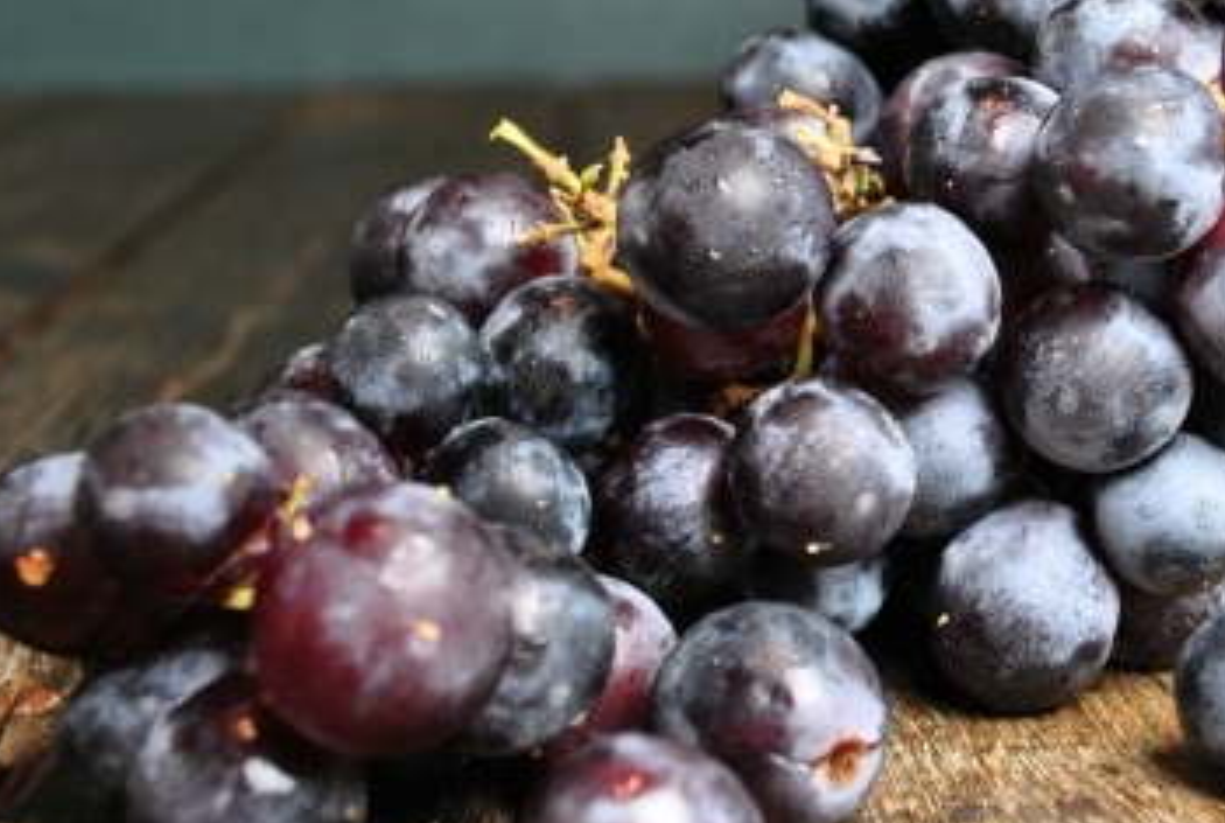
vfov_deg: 19.0
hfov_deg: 27.5
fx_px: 2455
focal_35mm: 72
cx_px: 952
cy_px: 336
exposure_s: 1/6
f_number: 6.3
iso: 100
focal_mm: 28
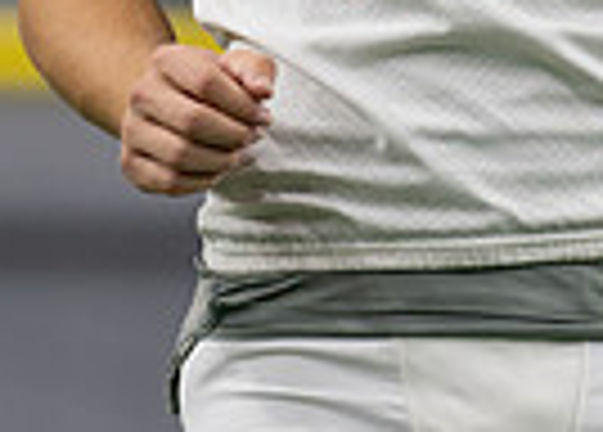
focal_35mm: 696
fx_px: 11932
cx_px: 450
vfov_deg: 2.1
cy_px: -279
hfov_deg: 2.9
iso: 400
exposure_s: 1/500
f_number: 1.8
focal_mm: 135
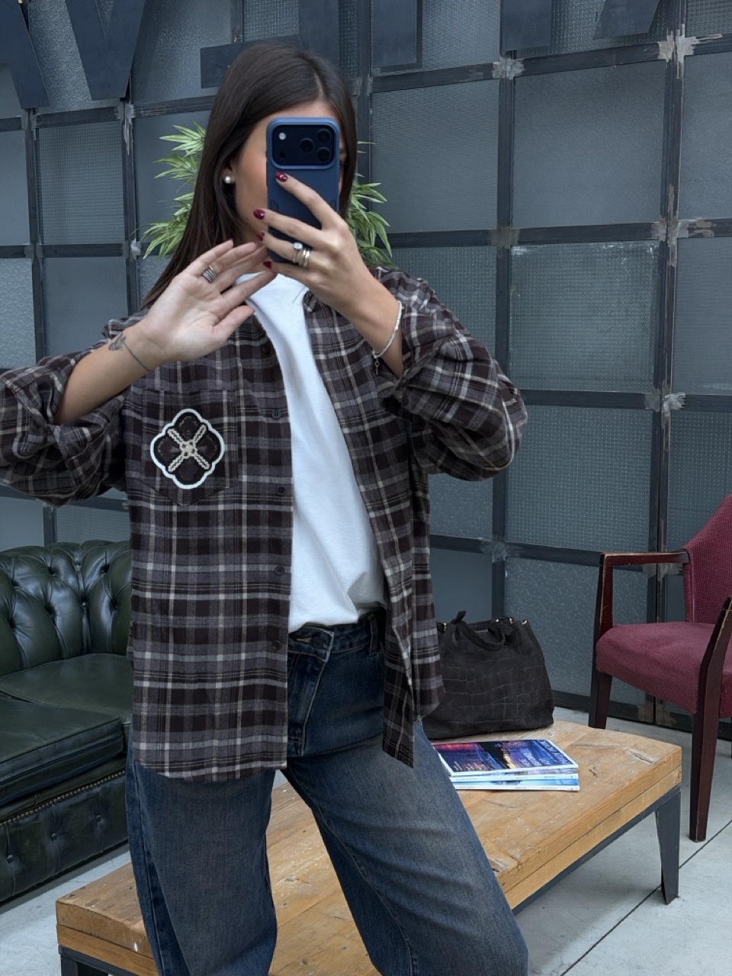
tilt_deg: -18.7
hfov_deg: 30.3
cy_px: 488
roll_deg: -0.2
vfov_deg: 39.7
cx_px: 366
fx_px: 1353
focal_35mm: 48
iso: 200
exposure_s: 1/60
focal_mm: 6.76
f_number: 1.78
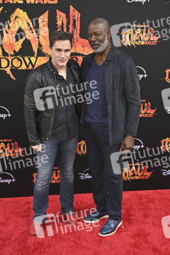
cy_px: 128
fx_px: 248
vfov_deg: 54.5
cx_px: 85
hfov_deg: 37.8
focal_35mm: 35
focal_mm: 35
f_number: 6.3
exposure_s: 1/320
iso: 800
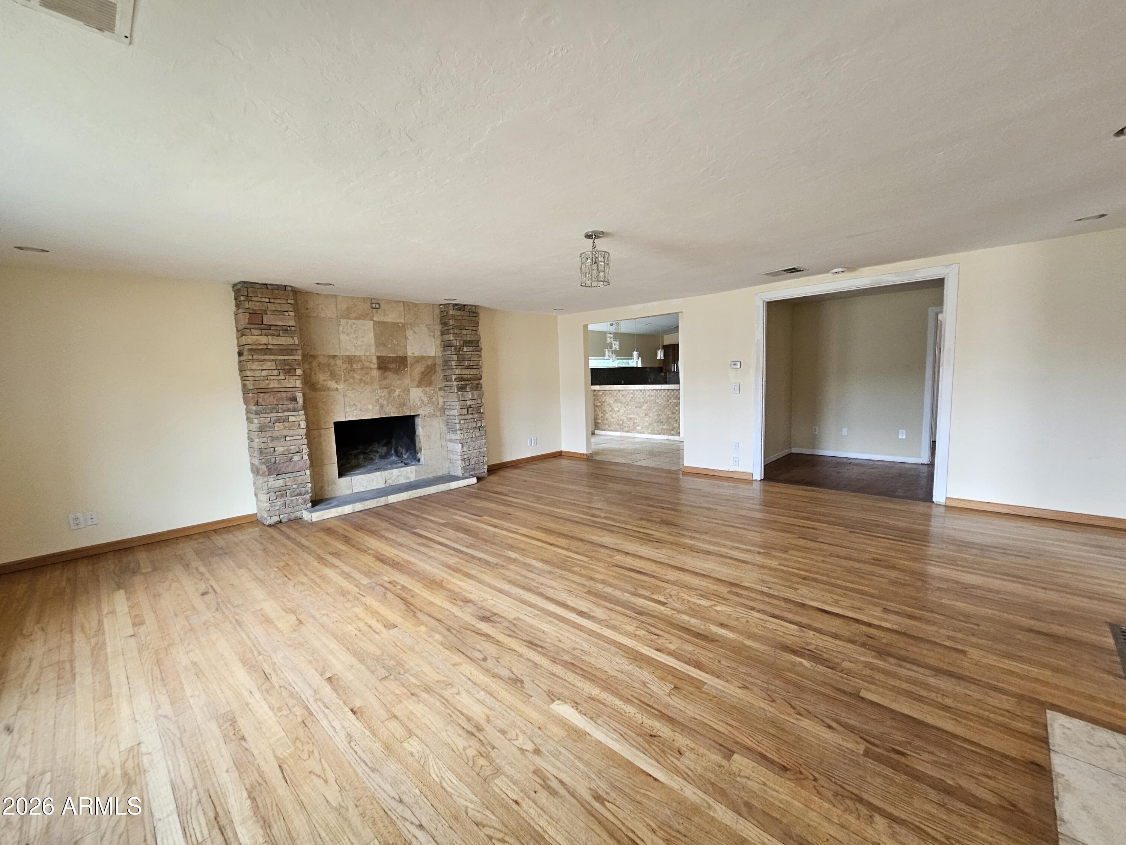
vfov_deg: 89.9
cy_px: 422
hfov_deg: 106.2
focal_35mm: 13
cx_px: 563
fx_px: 423
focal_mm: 2.2
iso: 200
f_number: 2.2
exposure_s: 1/77.4
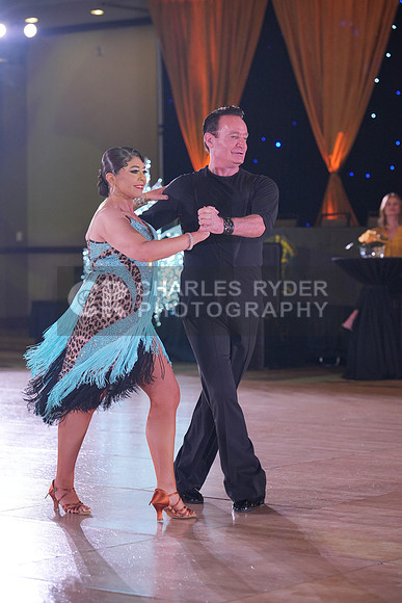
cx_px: 201
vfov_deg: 20.4
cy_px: 302
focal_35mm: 100
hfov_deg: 13.7
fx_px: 1674
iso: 1600
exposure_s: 1/400
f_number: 4
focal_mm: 100
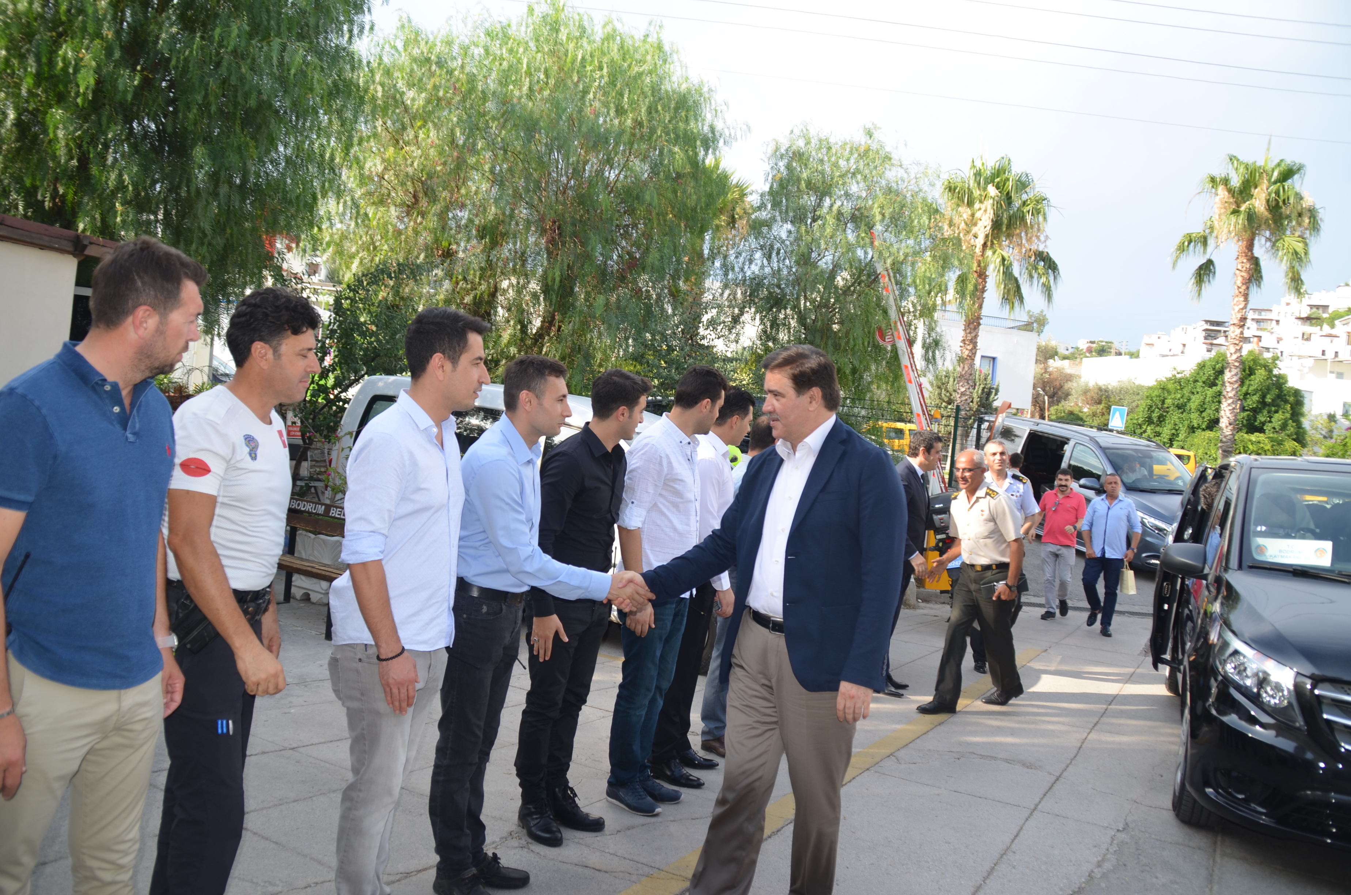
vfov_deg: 47.7
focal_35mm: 27
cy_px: 448
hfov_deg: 67.5
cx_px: 676
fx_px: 1011
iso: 100
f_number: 5
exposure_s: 1/200
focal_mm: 18
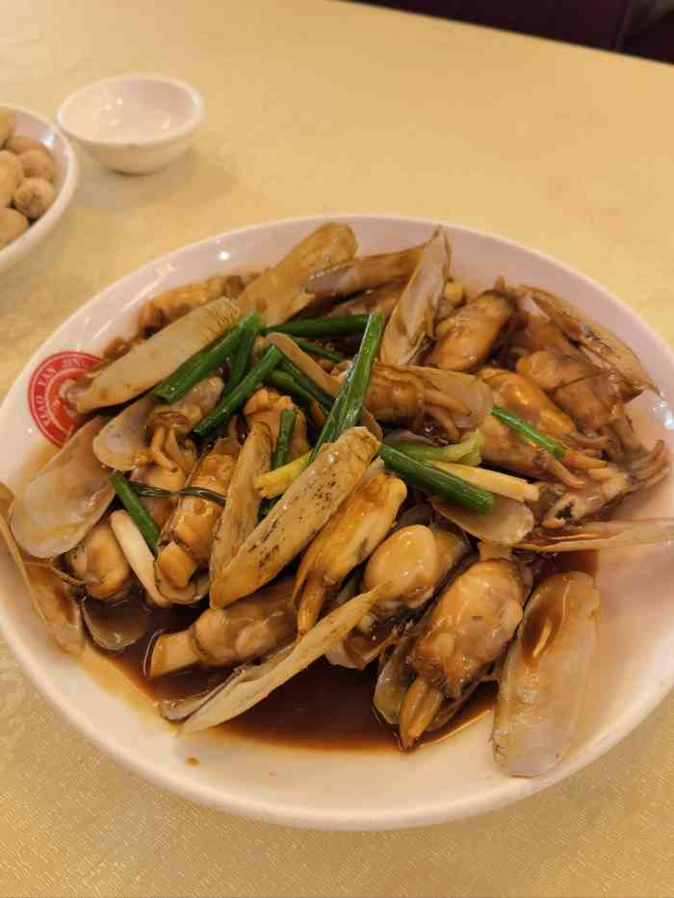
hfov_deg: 51.4
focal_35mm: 27
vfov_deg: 65.3
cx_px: 337
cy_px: 449
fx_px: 701
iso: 160
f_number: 1.9
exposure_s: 1/50
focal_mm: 6.67
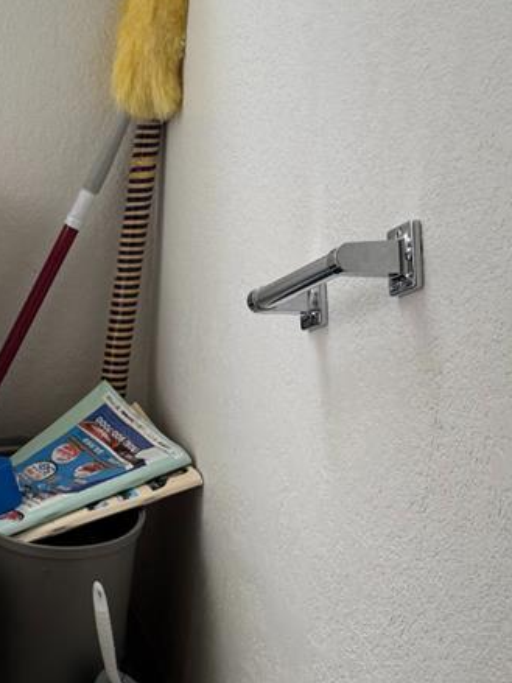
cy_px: 357
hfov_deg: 17.5
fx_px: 1618
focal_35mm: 82
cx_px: -4
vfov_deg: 23.8
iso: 50
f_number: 1.78
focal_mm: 6.76
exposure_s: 1/139
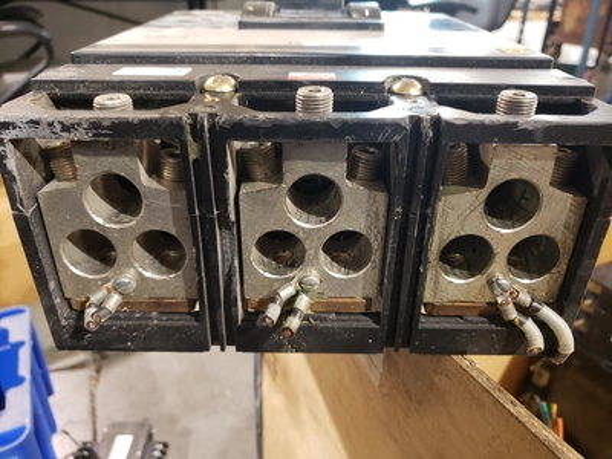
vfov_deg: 53.1
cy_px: 230
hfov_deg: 67.3
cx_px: 306
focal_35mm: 26
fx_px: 460
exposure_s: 1/40
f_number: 1.5
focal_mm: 4.3
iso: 320
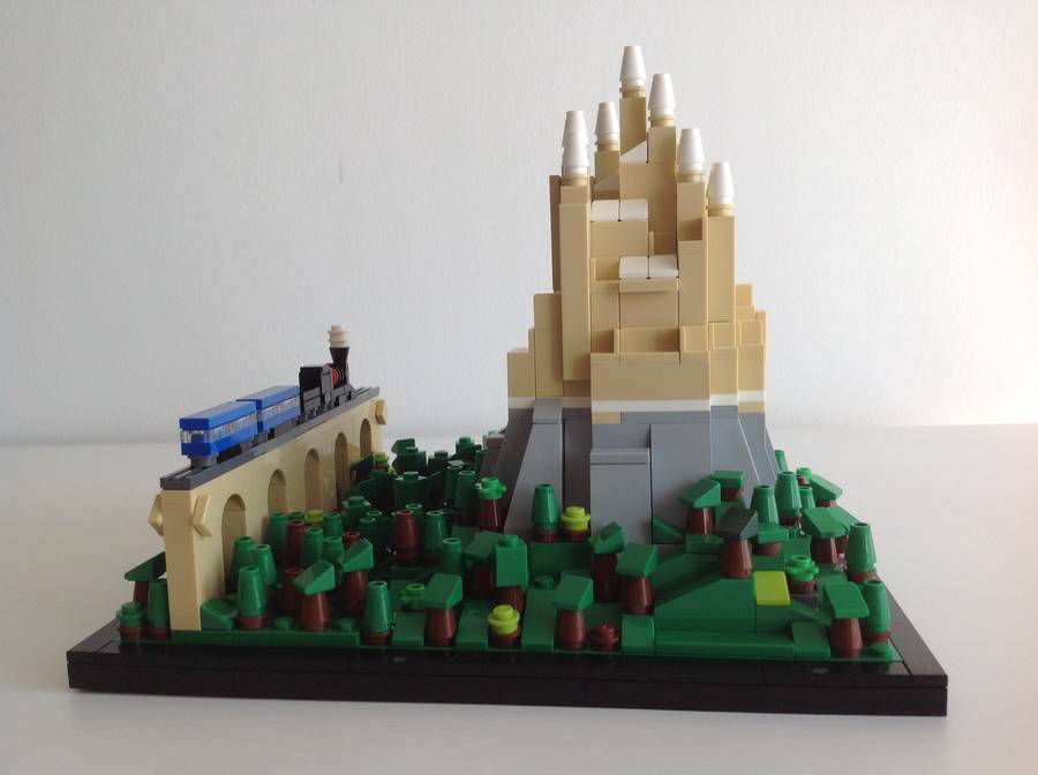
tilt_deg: -8.7
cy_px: 388
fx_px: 1048
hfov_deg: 52.7
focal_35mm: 35
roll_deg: -0.2
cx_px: 519
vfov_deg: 40.6
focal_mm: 4.28
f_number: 2.4
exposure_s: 1/120
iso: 64
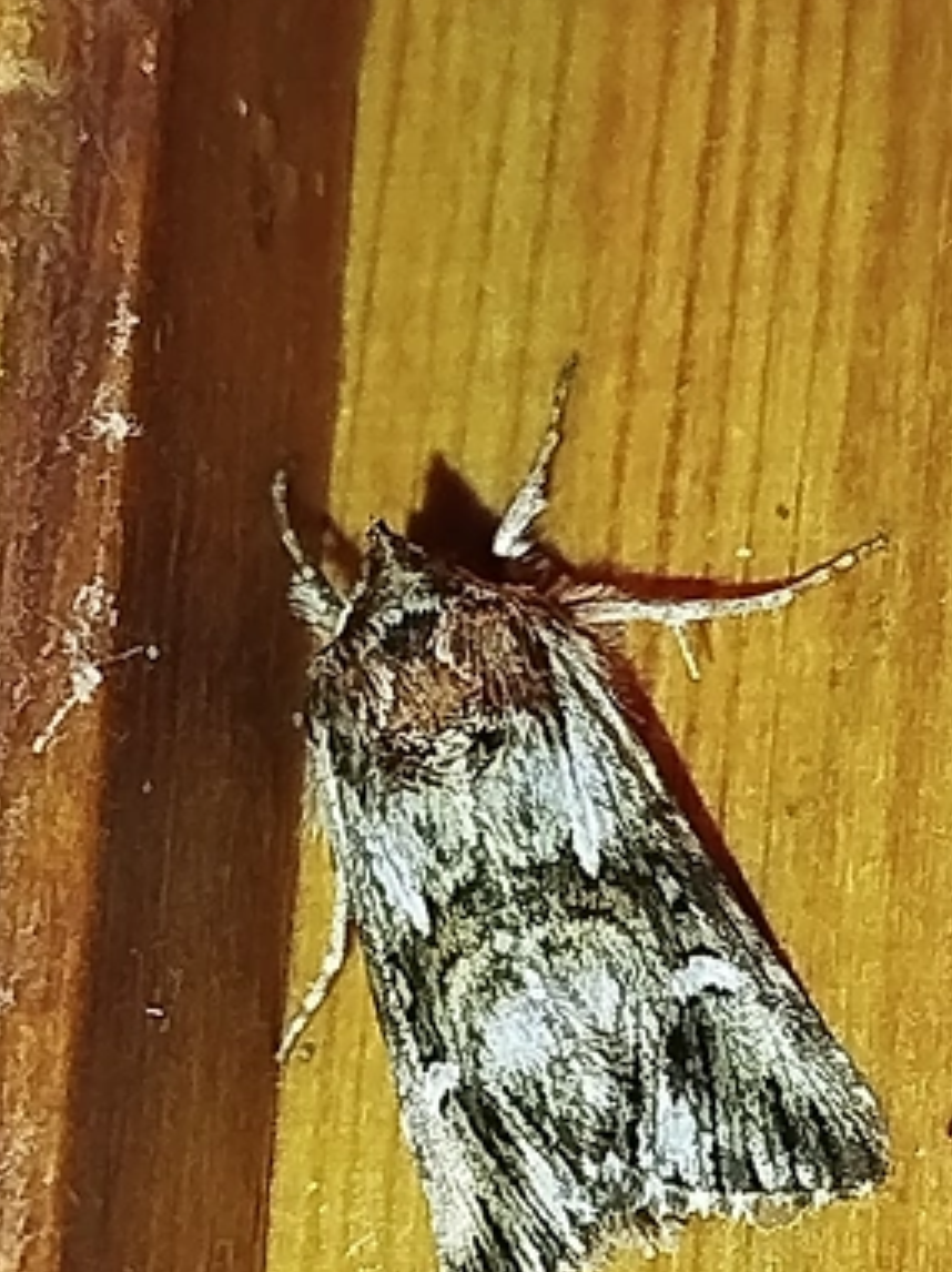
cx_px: 526
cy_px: 986
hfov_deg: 9.5
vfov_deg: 12.6
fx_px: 5727
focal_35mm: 156
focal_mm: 5.31
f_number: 1.7
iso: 200
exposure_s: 1/50
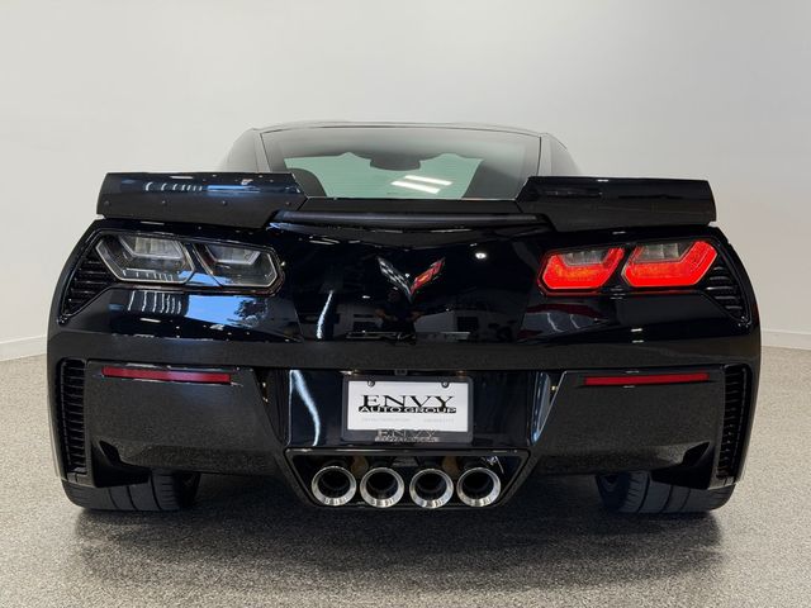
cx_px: 406
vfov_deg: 30.3
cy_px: 304
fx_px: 1125
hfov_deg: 39.7
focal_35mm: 48
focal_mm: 6.76
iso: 50
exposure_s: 1/137
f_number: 1.78
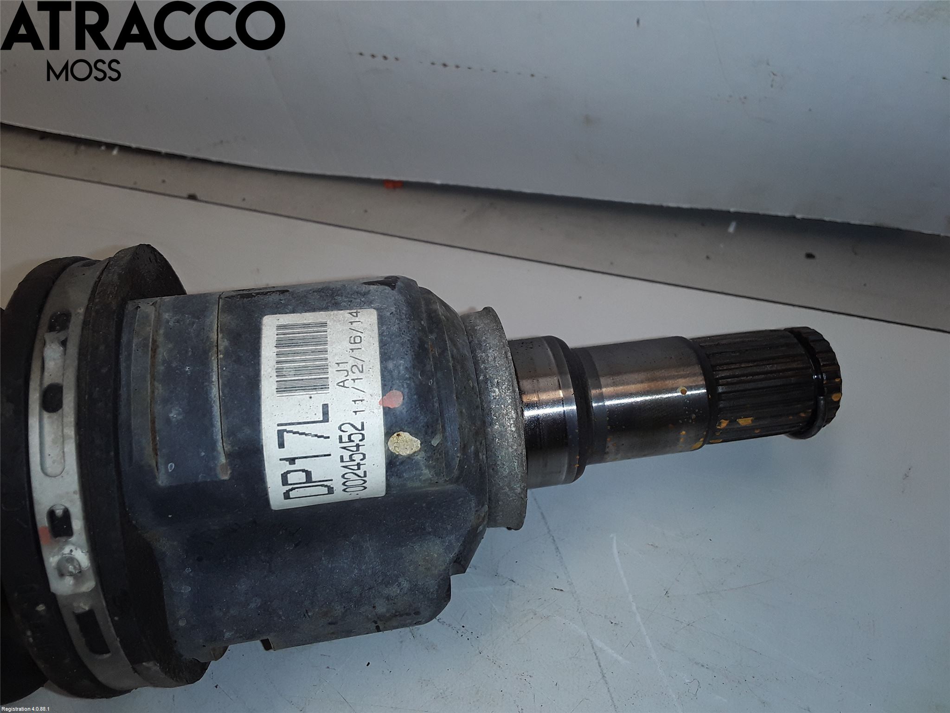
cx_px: 475
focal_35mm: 28
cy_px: 356
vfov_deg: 49.7
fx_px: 768
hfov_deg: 63.4
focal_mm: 2.91
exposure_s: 1/271
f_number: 1.9
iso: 40
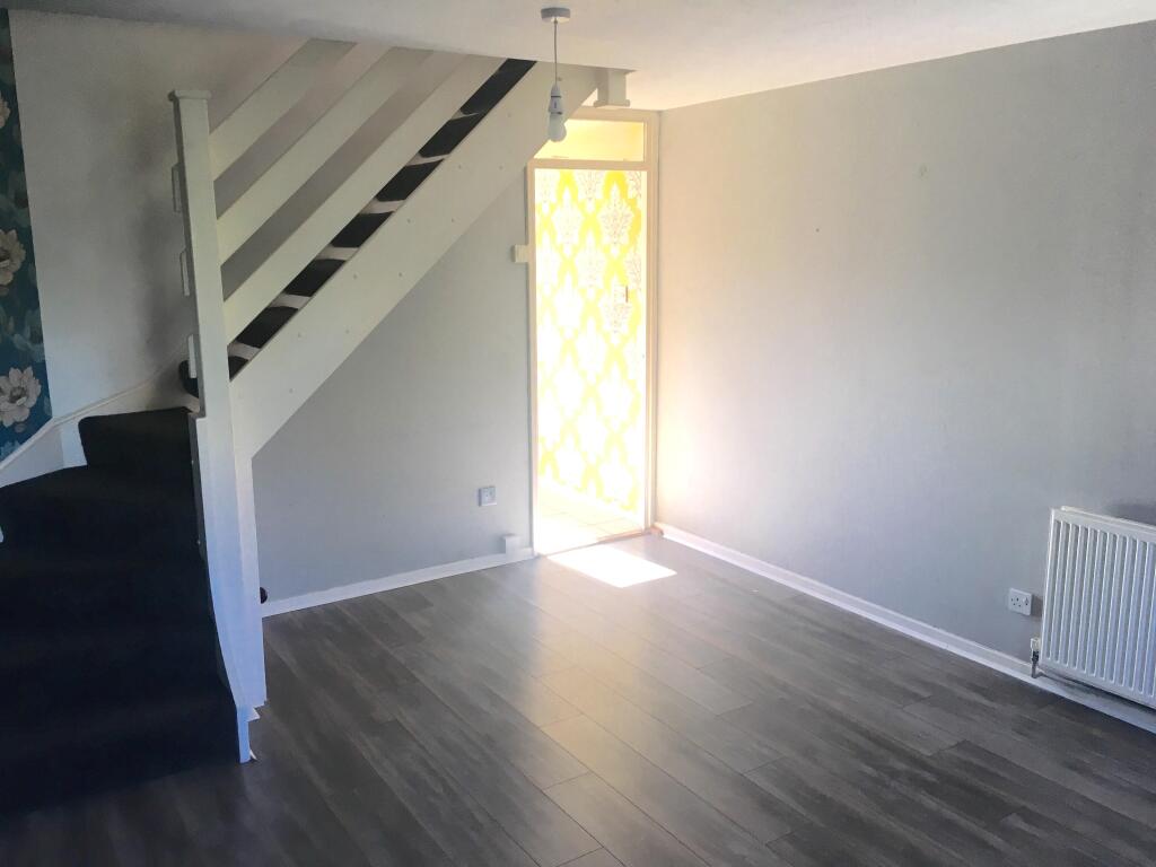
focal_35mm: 29
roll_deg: +1.0
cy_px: 434
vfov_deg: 48.2
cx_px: 578
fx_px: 968
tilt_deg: -11.3
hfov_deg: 61.7
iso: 25
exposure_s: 1/33
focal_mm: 4.15
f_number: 2.2
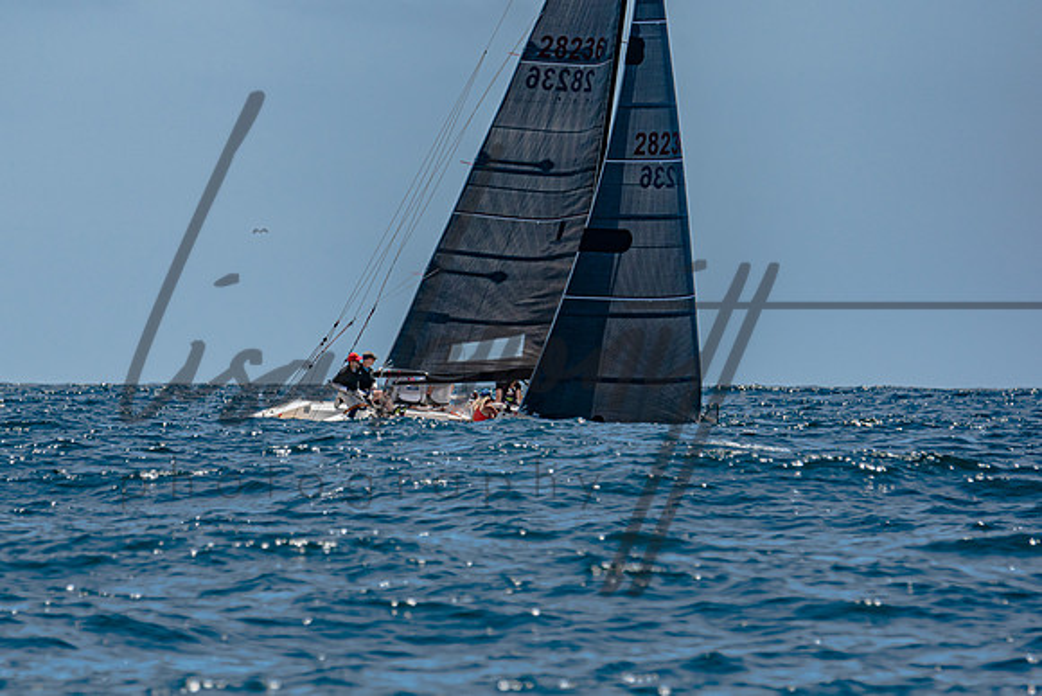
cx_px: 397
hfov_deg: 3.6
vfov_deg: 2.4
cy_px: 422
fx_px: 16791
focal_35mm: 580
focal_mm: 310
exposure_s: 1/2000
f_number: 5.6
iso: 200
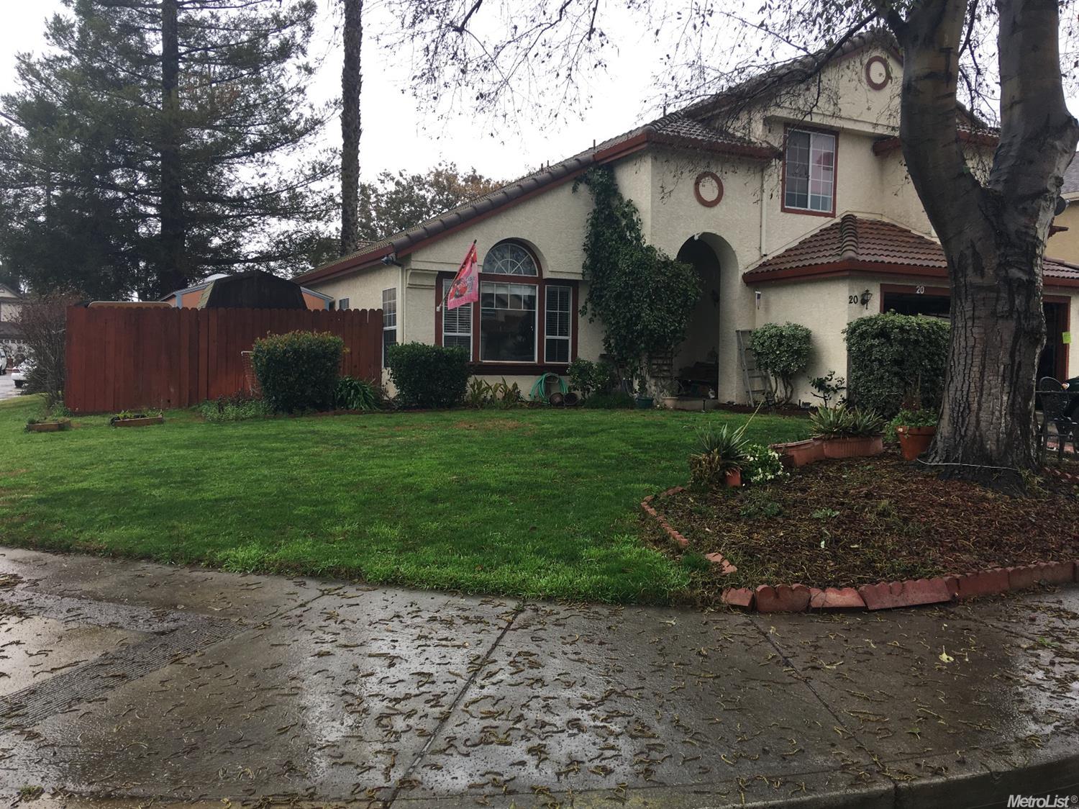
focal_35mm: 29
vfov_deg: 48.2
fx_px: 904
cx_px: 540
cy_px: 404
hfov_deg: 61.7
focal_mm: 4.15
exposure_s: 1/187
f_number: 2.2
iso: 25
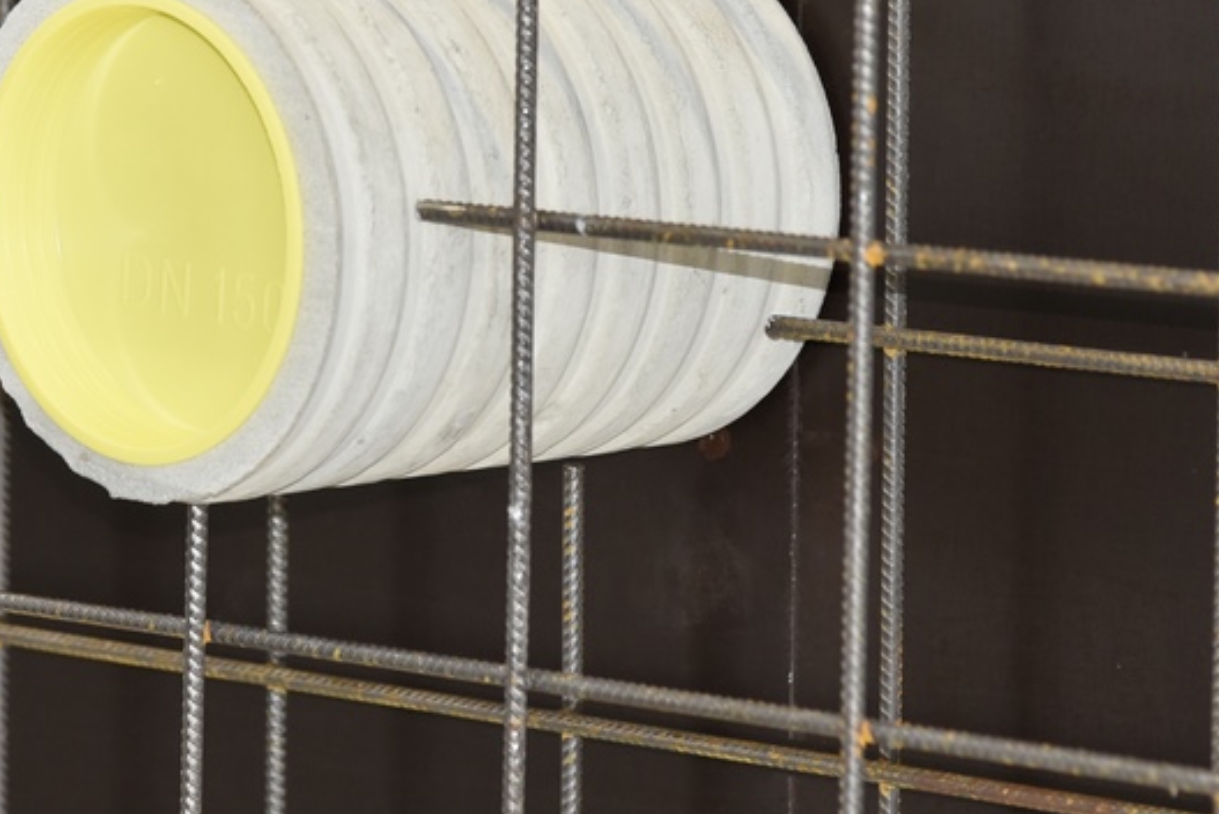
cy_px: 168
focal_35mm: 239
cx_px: 359
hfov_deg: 8.6
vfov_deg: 5.8
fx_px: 8097
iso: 1000
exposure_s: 1/60
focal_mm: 105
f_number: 5
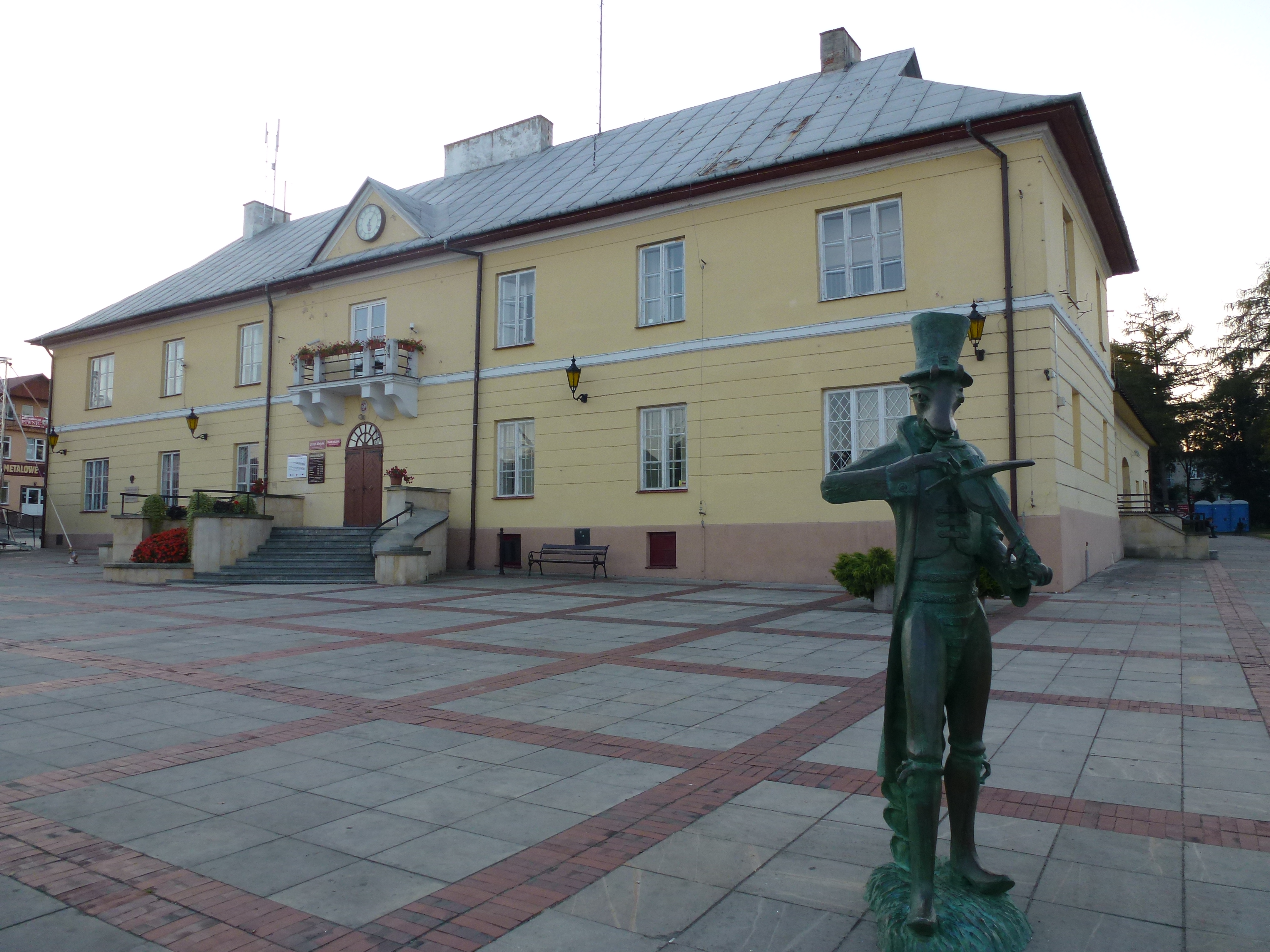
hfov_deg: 71.6
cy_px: 476
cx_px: 635
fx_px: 881
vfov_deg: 56.8
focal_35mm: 24
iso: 100
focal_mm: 4.3
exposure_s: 1/125
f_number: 3.3
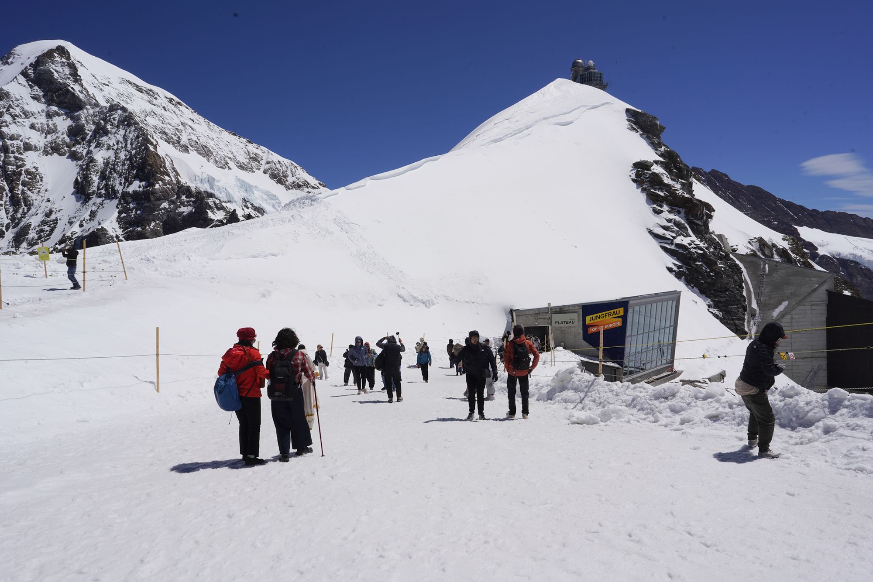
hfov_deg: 73.7
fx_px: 582
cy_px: 291
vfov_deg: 53.1
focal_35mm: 24
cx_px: 436
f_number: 20
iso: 100
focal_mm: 24
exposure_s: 1/250
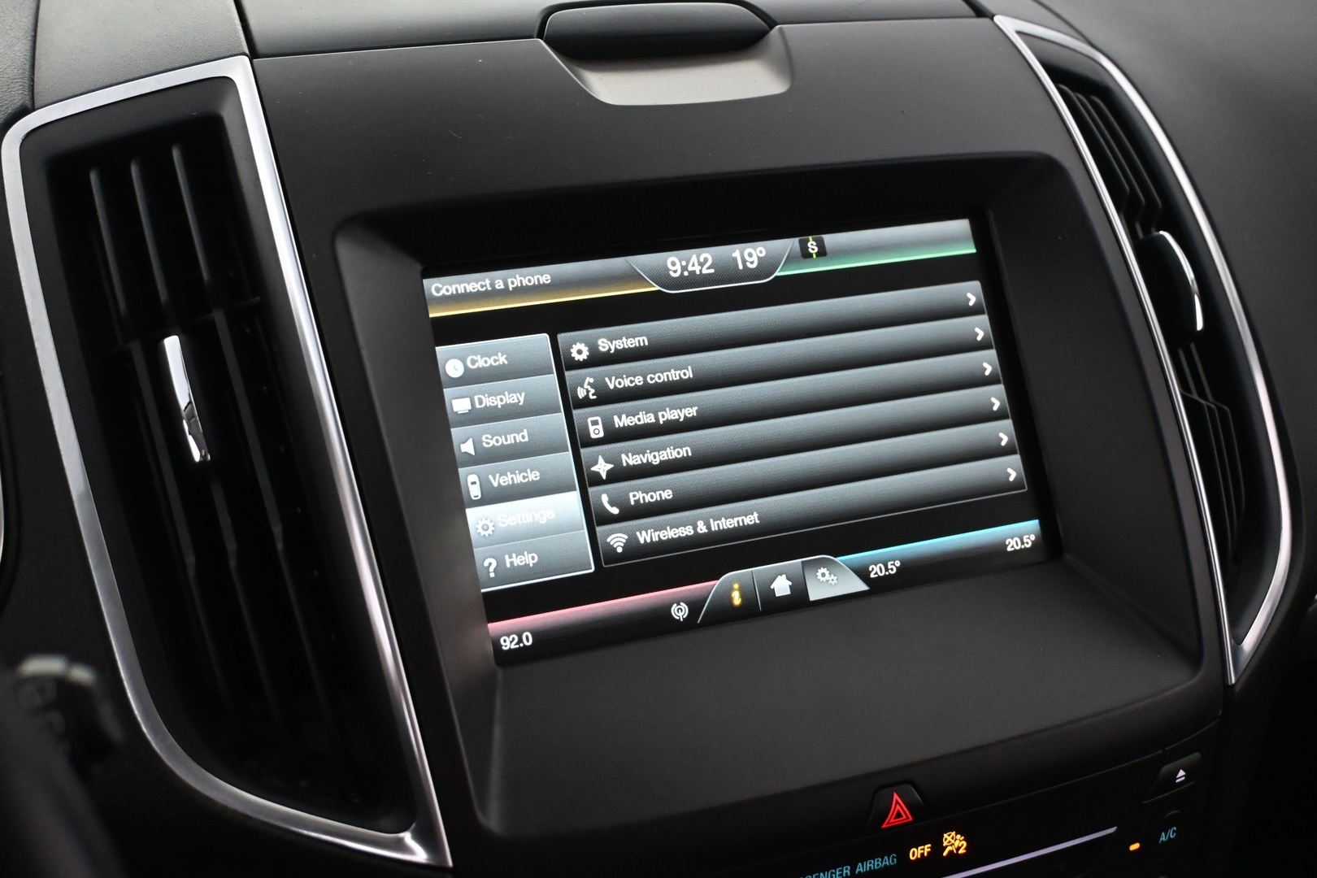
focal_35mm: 46
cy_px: 439
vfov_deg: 29.4
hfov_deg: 43.0
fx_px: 1674
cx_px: 658
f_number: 4.8
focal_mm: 30.5
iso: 3600
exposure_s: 1/60
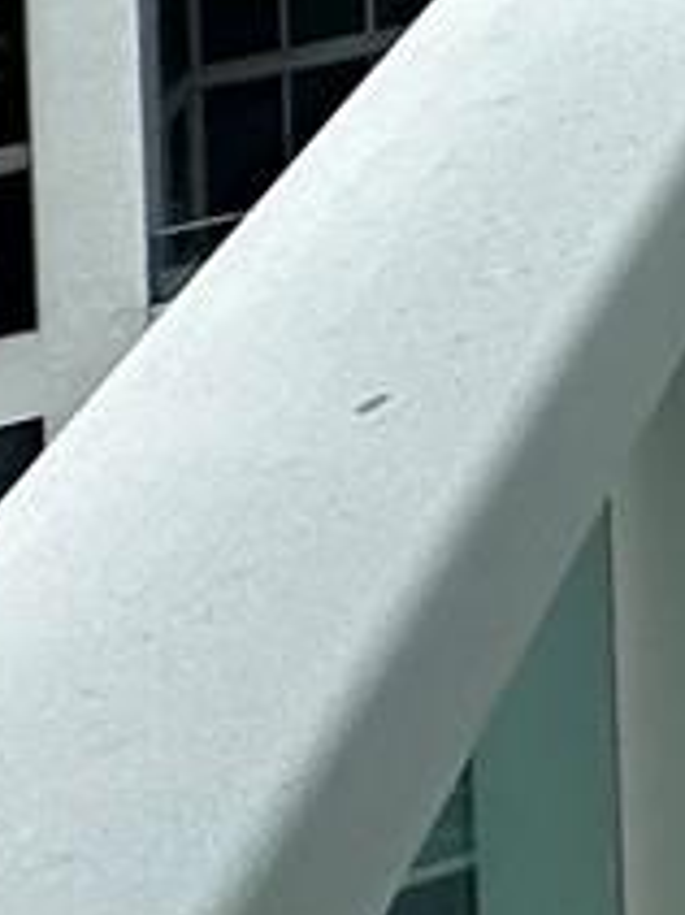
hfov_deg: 6.4
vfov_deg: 13.5
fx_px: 2800
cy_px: -1288
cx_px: 3403
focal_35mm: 106
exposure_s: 1/1667
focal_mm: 2.22
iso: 40
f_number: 2.2
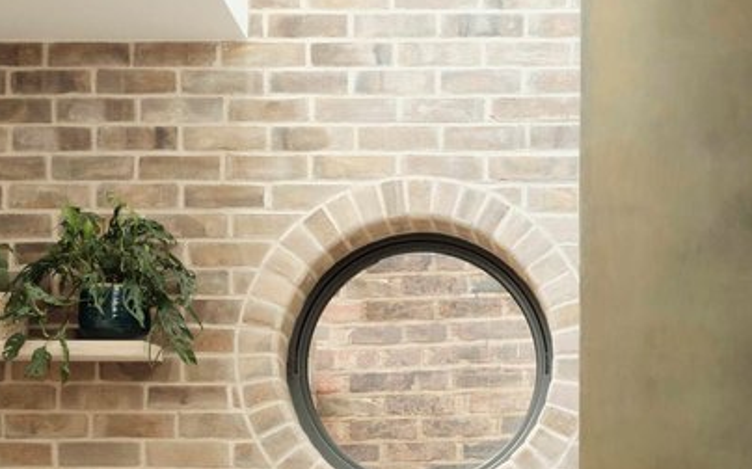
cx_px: 620
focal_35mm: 84
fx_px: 1721
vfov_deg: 14.6
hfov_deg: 24.2
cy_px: 673
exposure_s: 1/1.41
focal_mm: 38.2
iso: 200
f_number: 22
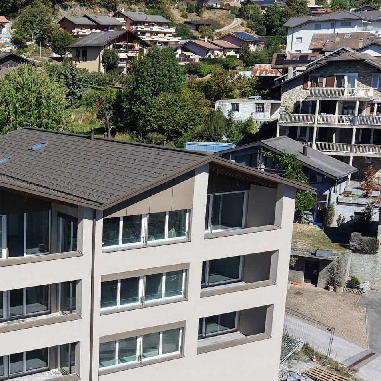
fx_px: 710
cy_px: 233
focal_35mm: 57
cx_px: -1
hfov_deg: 28.2
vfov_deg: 30.0
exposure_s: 1/5000
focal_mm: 8.67
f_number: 1.8
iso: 200
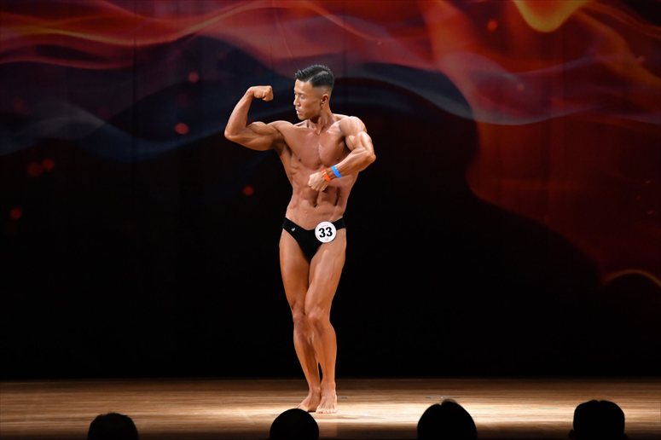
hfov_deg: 9.5
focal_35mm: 217
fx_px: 3982
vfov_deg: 6.3
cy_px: 220
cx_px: 330
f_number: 5.6
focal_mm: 145
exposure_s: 1/400
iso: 4000
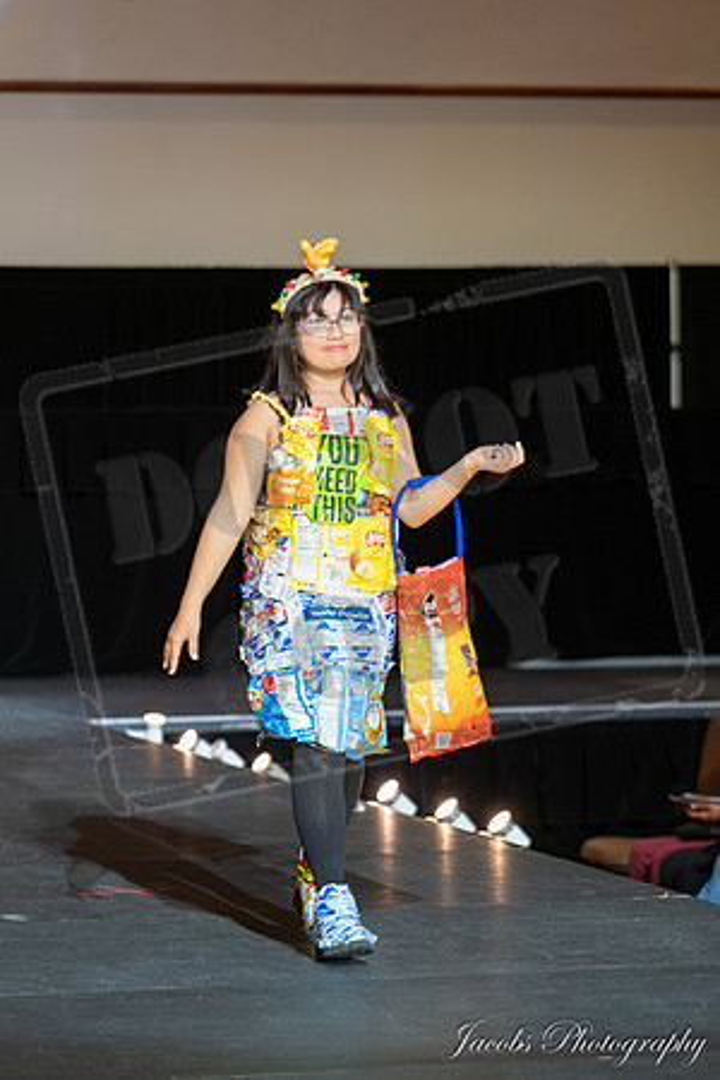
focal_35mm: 161
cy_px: 540
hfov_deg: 8.5
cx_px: 360
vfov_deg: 12.8
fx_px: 4830
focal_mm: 161
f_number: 4
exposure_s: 1/320
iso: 2000
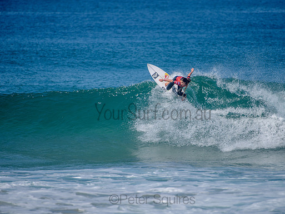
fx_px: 4480
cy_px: 107
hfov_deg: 3.6
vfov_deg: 2.7
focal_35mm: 544
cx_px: 152
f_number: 5.6
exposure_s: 1/2000
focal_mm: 500
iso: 160
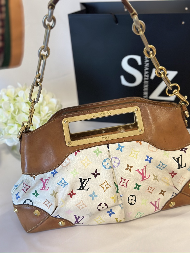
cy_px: 126
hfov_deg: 30.3
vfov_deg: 39.7
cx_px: 95
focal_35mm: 48
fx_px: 351
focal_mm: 6.86
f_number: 1.78
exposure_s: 1/50
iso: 250
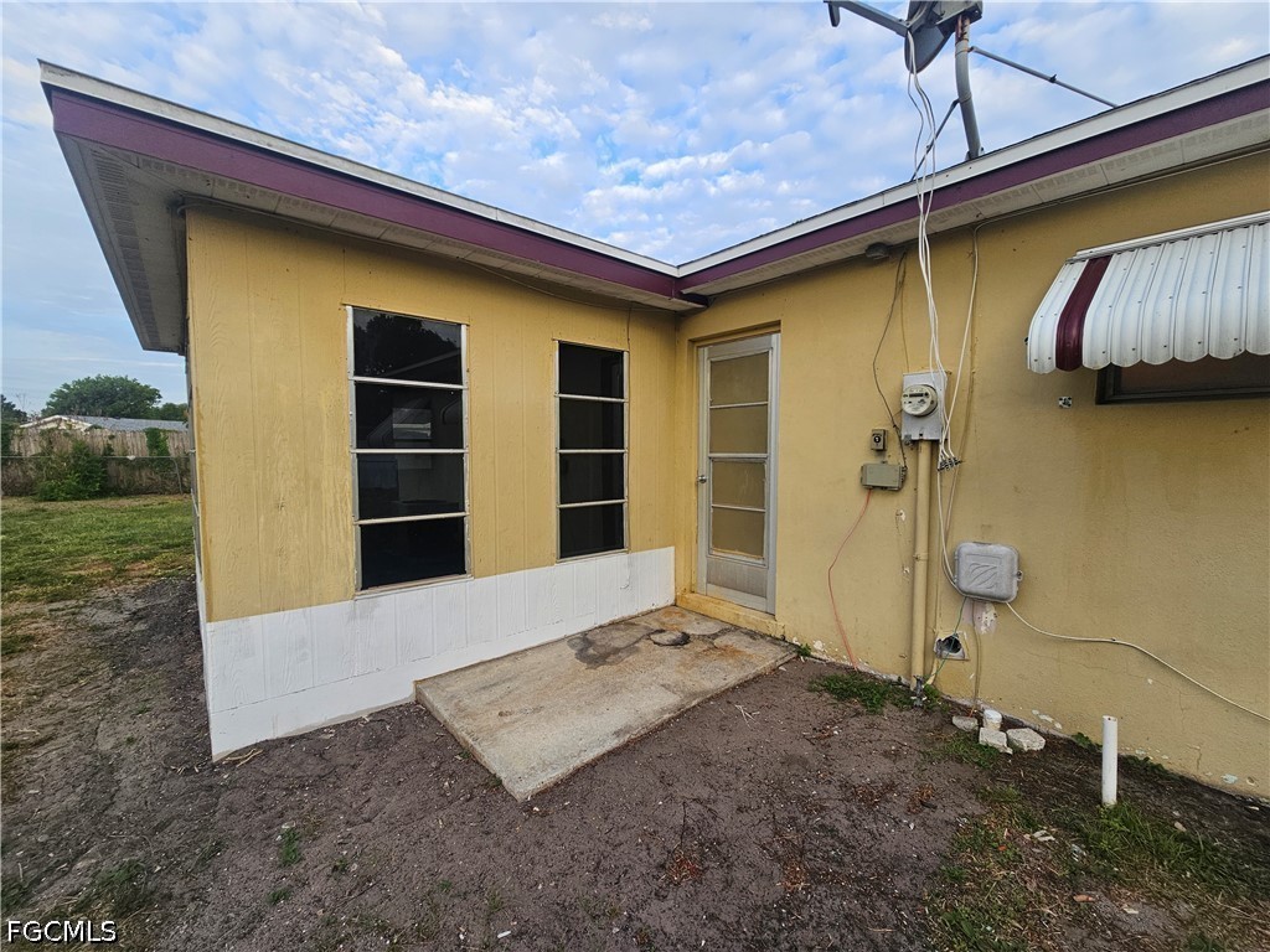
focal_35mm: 13
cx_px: 635
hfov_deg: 106.2
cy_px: 476
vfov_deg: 89.9
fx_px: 477
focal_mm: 2.2
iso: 50
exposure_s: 1/391
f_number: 2.2
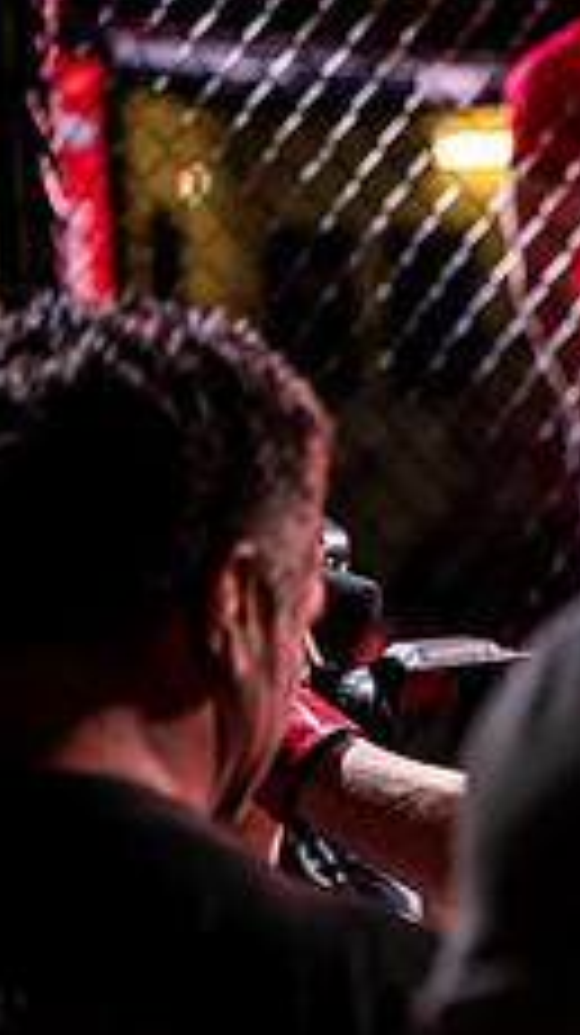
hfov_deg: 8.6
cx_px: 1259
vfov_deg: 16.1
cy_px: 866
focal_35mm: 132
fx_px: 3617
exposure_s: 1/320
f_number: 1.4
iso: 500
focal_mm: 50
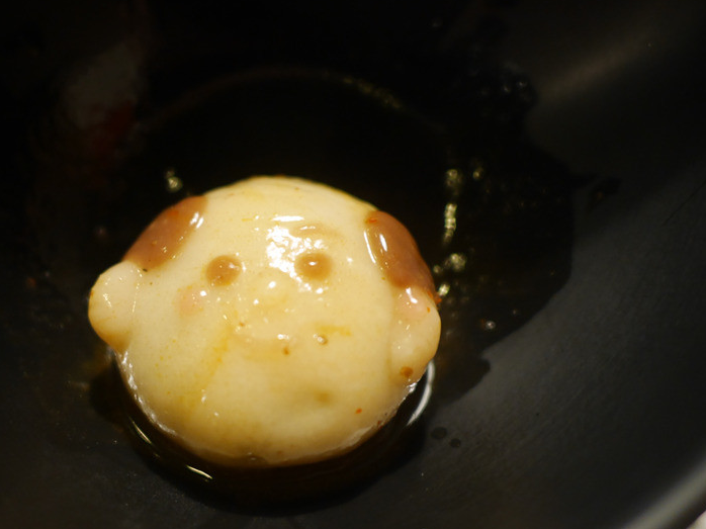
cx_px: 245
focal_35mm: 43
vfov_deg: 33.5
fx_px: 877
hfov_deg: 43.3
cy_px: 291
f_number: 1.7
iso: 800
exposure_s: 1/60
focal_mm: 15
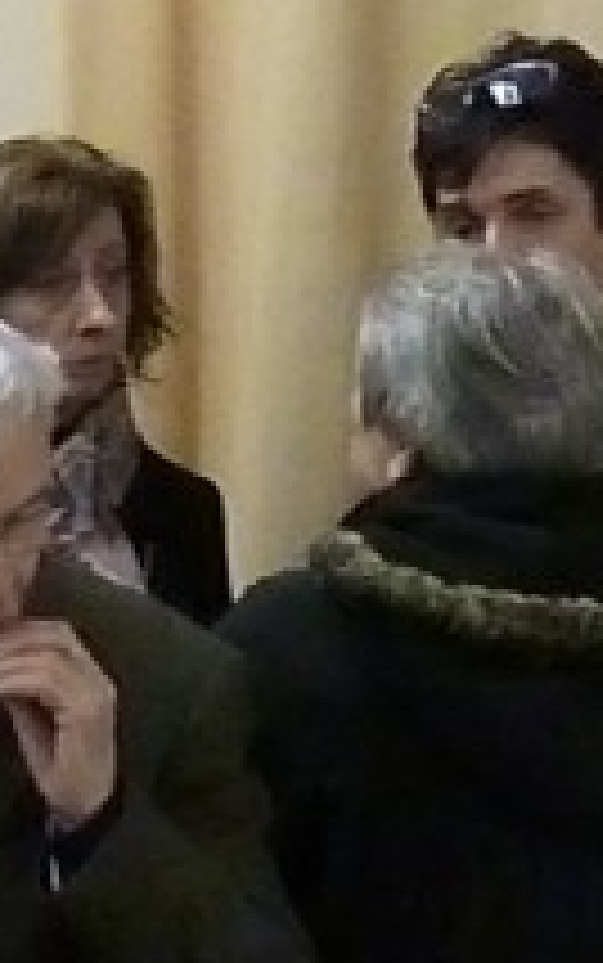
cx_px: -788
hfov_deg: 7.0
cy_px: 81
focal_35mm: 178
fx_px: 4674
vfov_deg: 11.7
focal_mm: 8
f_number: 3.9
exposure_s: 1/80
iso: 2500
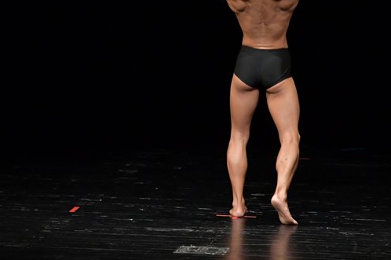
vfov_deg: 3.5
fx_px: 4308
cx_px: 230
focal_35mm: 397
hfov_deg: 5.2
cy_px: 61
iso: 3200
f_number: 5.6
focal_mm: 170
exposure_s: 1/400
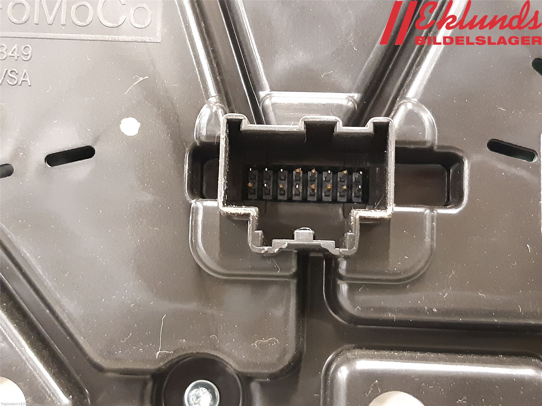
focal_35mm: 26
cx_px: 271
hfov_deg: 67.3
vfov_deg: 53.1
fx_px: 407
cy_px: 203
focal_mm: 3.93
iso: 640
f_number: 1.7
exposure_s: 1/20
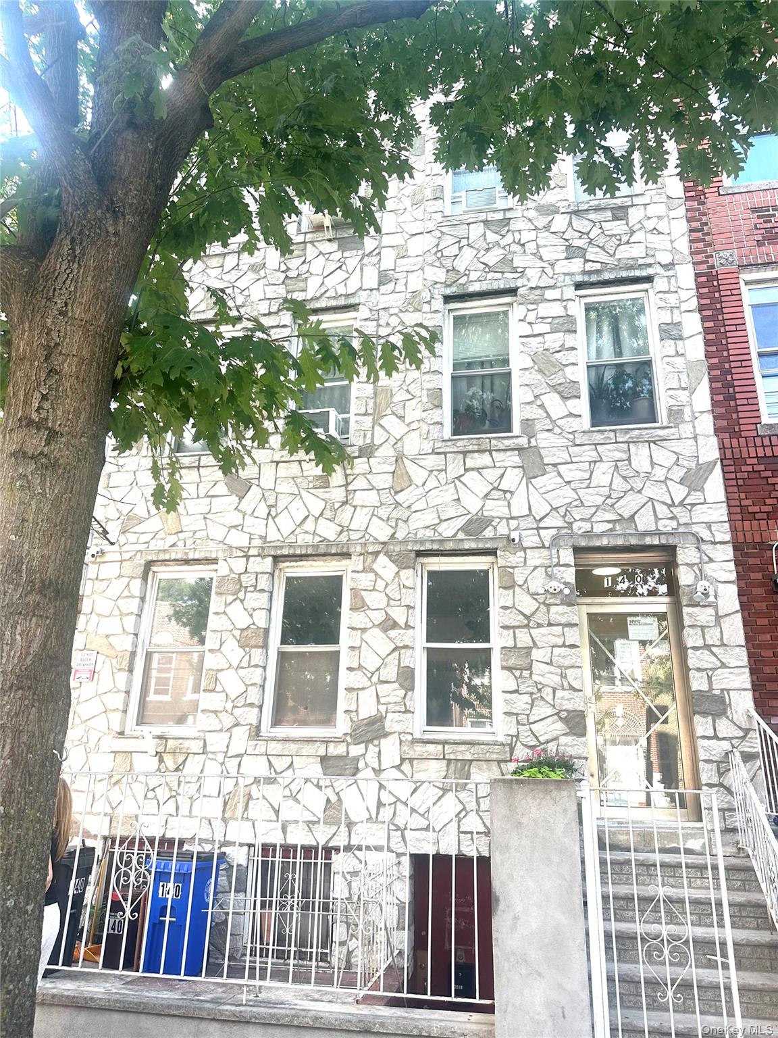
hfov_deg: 56.8
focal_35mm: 24
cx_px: 389
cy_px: 519
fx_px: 719
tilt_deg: +22.0
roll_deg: -2.6
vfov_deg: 71.6
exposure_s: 1/473
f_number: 1.78
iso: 80
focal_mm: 6.86
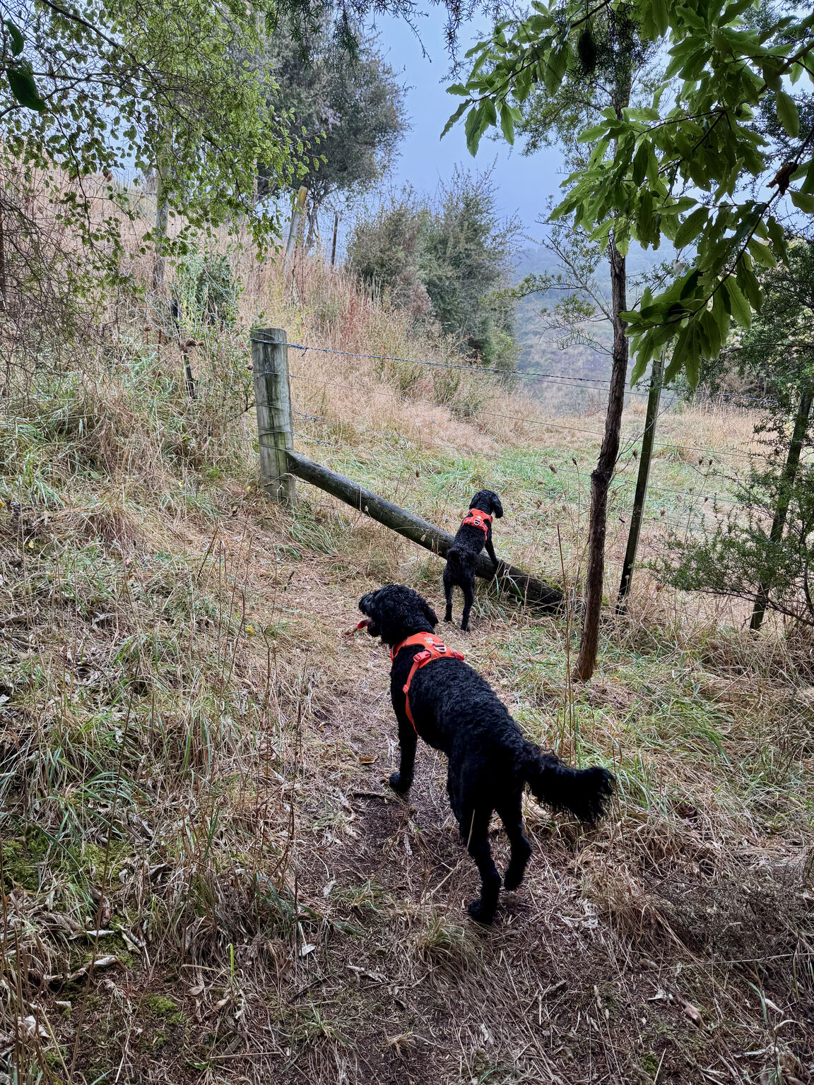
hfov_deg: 56.8
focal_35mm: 24
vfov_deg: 71.6
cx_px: 407
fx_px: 752
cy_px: 542
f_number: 1.78
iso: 64
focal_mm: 6.76
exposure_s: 1/121
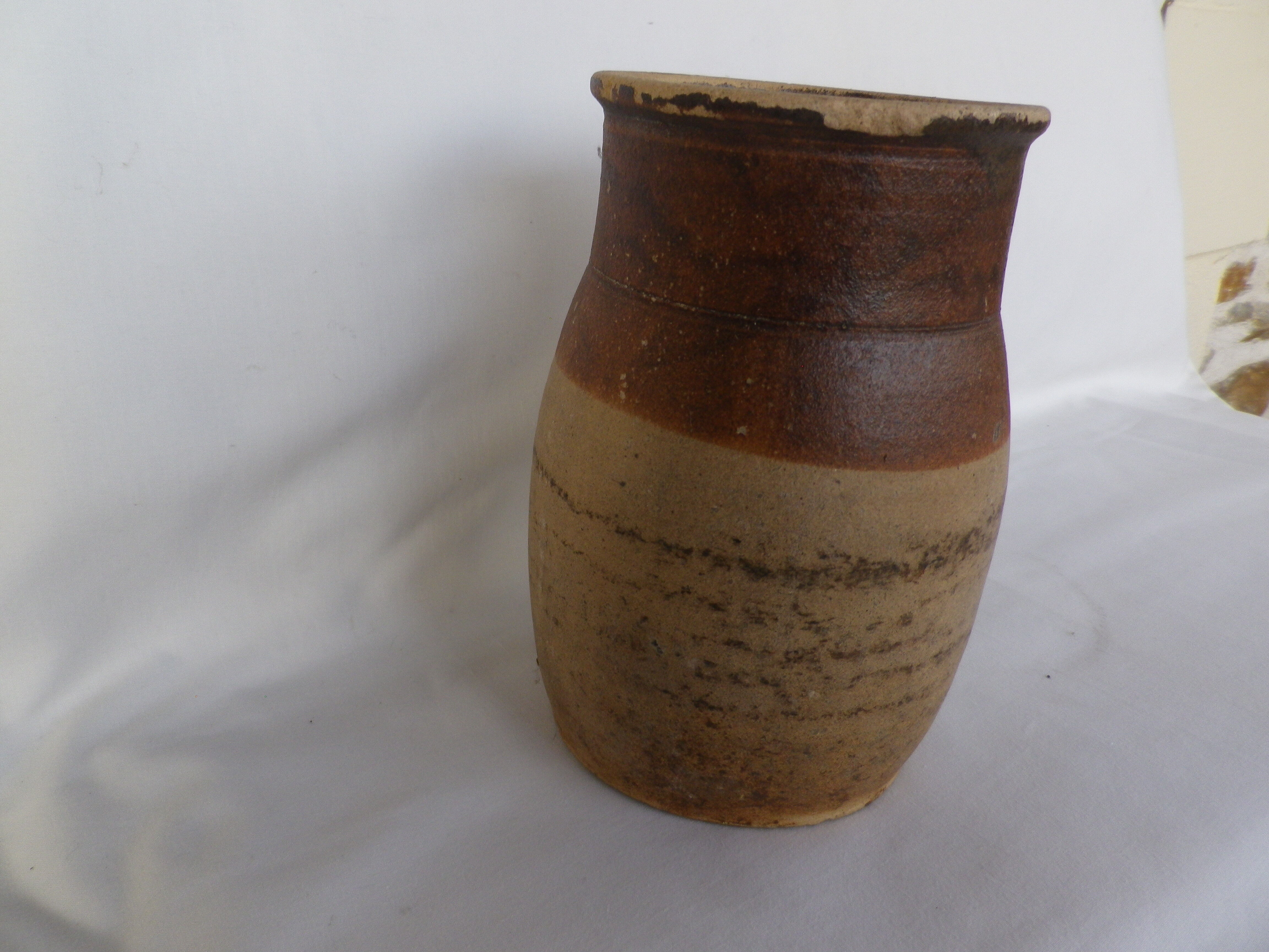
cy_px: 476
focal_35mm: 25
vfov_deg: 54.9
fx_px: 916
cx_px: 634
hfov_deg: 69.4
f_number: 3.5
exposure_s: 1/80
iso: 80
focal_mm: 4.5
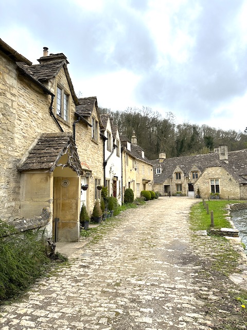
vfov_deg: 71.6
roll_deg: +2.1
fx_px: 228
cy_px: 165
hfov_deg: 56.8
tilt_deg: +5.6
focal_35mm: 24
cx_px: 124
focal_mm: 6.86
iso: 80
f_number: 1.78
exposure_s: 1/5263
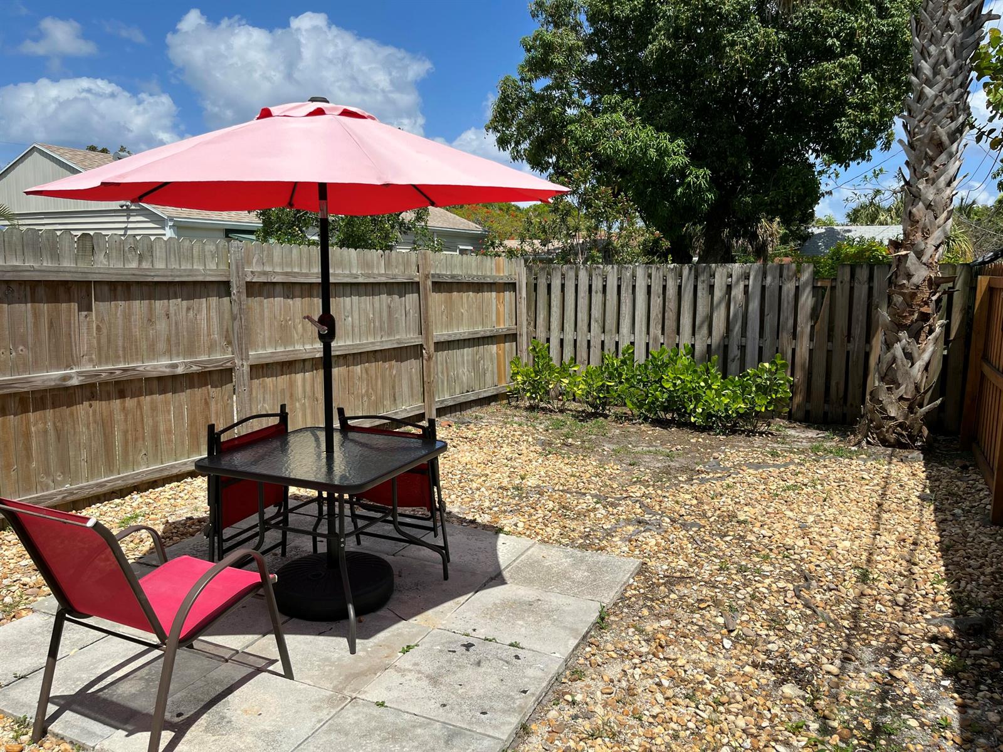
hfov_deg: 67.3
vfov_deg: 53.1
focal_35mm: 26
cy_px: 376
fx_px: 753
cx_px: 502
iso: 50
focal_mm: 5.1
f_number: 1.6
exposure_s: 1/4651
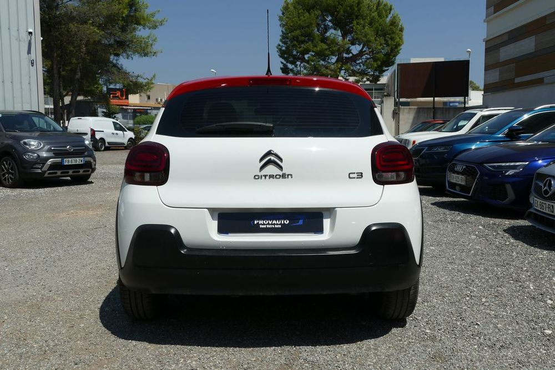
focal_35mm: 35
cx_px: 278
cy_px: 185
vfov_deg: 37.9
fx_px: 540
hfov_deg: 54.4
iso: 125
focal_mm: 12.9
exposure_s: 1/1600
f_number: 5
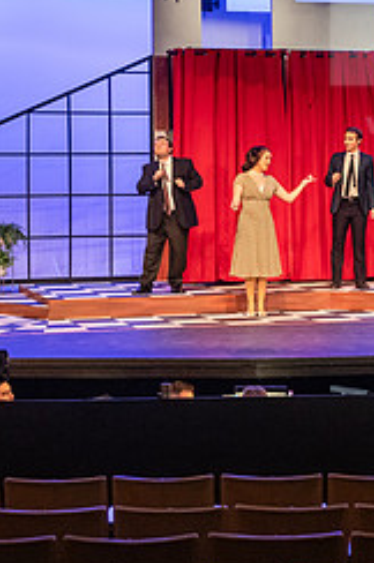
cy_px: 172
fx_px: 1563
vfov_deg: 20.3
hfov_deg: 13.6
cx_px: 261
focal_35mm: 100
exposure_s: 1/160
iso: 3200
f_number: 3.2
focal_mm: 42
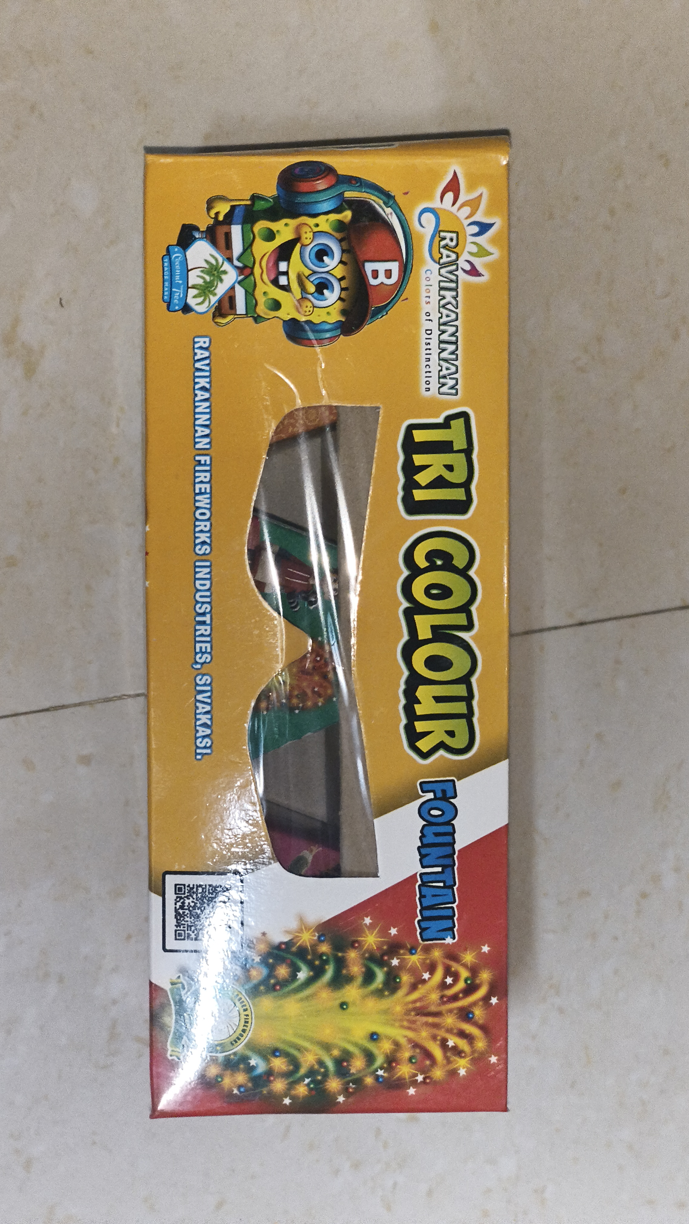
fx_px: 1786
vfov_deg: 37.8
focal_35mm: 55
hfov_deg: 21.8
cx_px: 334
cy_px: 616
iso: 862
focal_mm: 7.1
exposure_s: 1/50
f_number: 1.85
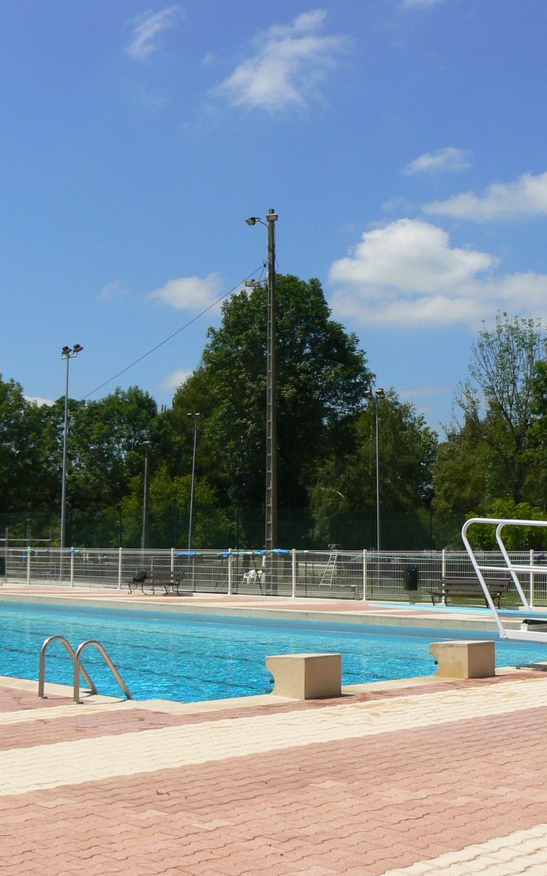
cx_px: 241
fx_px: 1217
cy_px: 438
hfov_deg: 25.3
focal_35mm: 51
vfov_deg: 39.6
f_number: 8
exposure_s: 1/400
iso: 80
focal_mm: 6
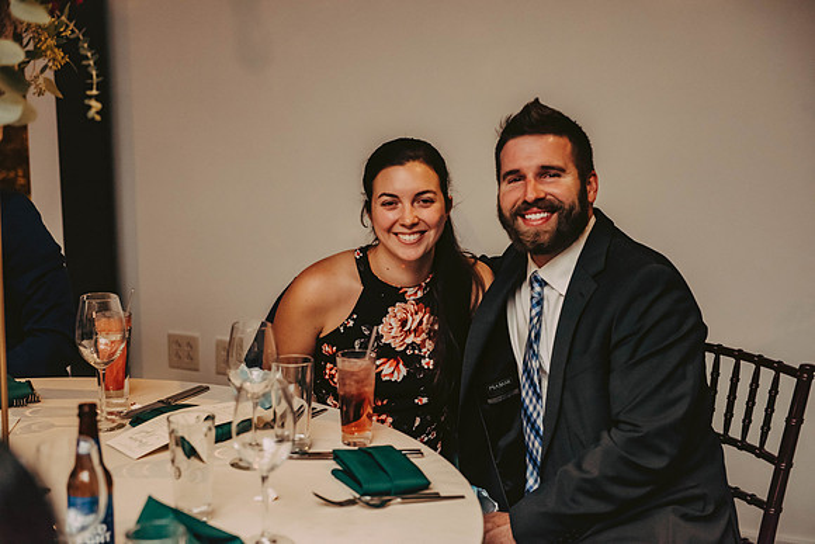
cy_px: 272
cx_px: 408
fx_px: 1494
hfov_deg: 30.5
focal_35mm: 66
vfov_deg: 20.6
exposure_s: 1/200
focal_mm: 66
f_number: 3.2
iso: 2500
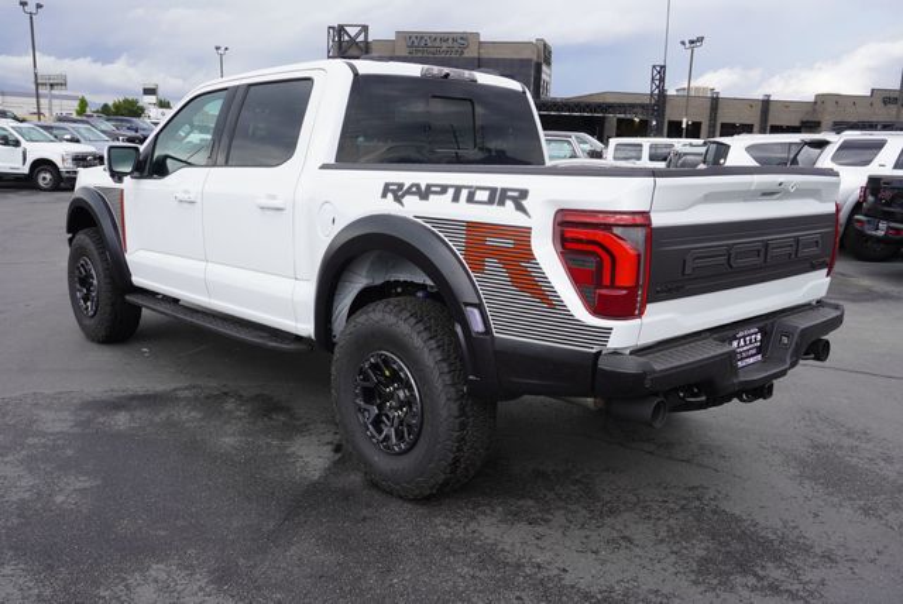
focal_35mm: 32
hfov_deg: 59.4
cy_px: 302
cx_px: 452
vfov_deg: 41.8
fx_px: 791
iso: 100
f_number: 8
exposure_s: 1/125
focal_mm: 21
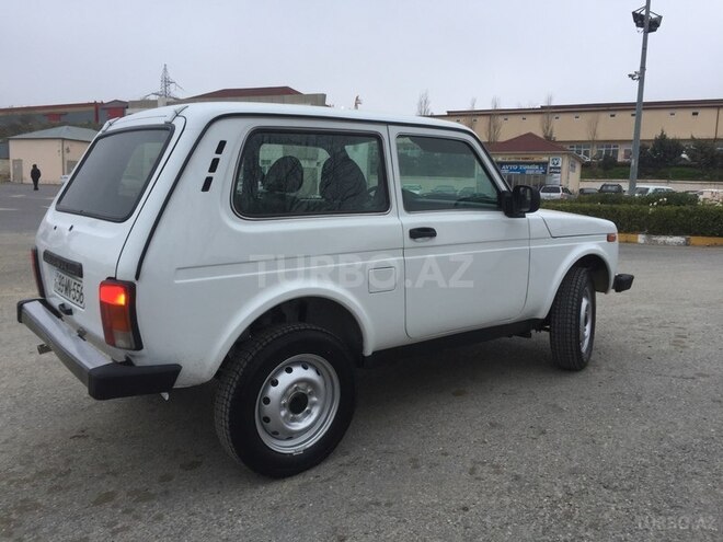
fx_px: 606
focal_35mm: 29
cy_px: 271
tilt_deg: -8.6
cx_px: 362
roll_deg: -1.2
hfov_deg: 61.7
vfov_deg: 48.2
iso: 40
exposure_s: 1/50
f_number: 2.2
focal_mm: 4.15
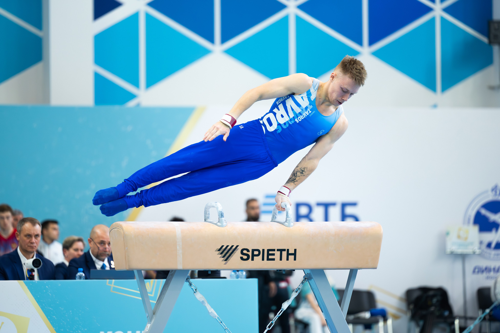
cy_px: 136
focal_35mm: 238
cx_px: 251
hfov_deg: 8.7
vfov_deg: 5.8
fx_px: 3297
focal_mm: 200
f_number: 2.8
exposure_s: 1/1250
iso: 2000
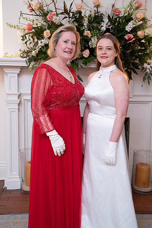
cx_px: 76
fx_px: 323
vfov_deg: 38.9
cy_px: 114
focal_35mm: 51
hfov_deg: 26.5
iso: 800
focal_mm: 51
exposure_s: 1/80
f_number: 4.5
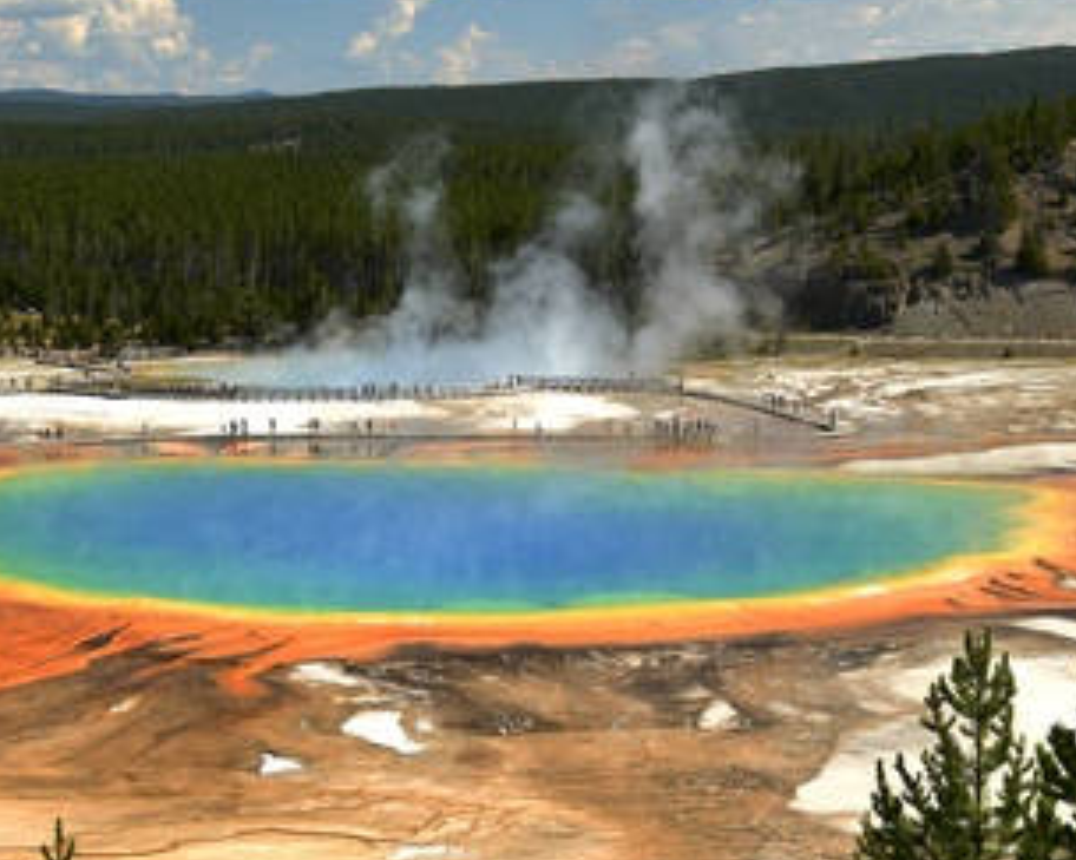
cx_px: 414
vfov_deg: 17.1
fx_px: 2865
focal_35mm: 90
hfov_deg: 21.2
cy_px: 522
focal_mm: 35
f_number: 7.1
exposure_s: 1/320
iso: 100
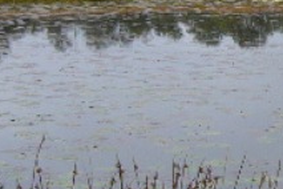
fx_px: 1077
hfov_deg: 14.5
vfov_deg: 10.0
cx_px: 332
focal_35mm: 137
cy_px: 27
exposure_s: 1/160
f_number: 2.8
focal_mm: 5.8
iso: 80
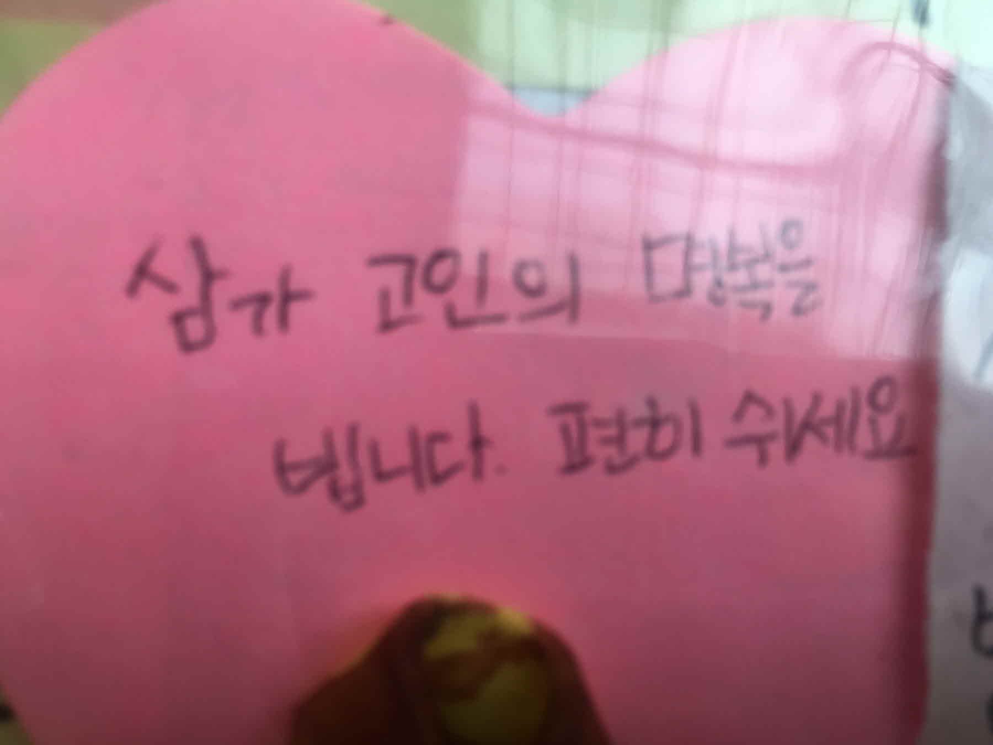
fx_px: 832
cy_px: 372
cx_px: 496
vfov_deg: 48.2
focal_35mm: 29
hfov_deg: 61.7
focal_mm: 4.15
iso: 32
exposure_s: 1/120
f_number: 2.2
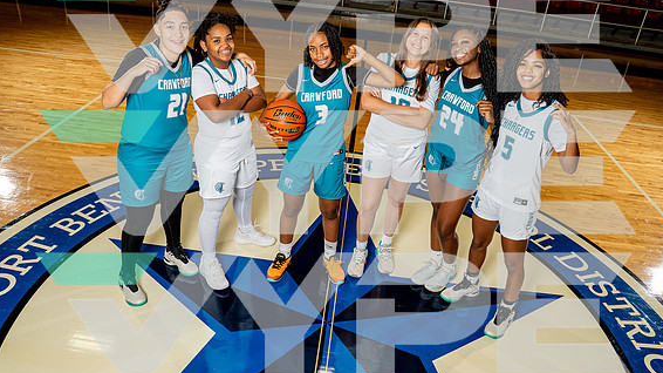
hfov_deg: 66.1
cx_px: 337
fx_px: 510
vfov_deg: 40.1
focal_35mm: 29
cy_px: 173
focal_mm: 27
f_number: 5.6
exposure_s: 1/250
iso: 640
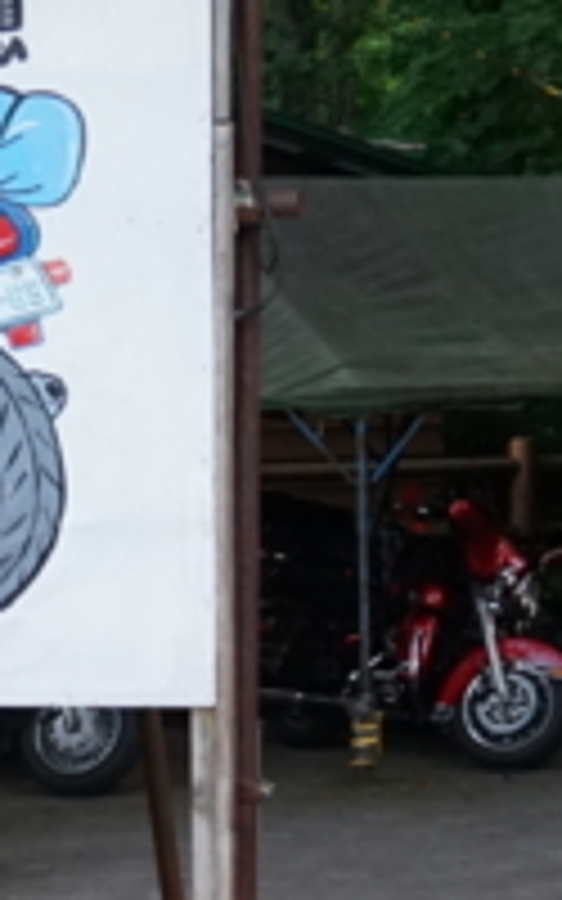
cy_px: 488
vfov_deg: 13.2
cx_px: 279
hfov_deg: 8.2
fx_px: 3896
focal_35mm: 159
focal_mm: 26
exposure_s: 1/160
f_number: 4
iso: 1250
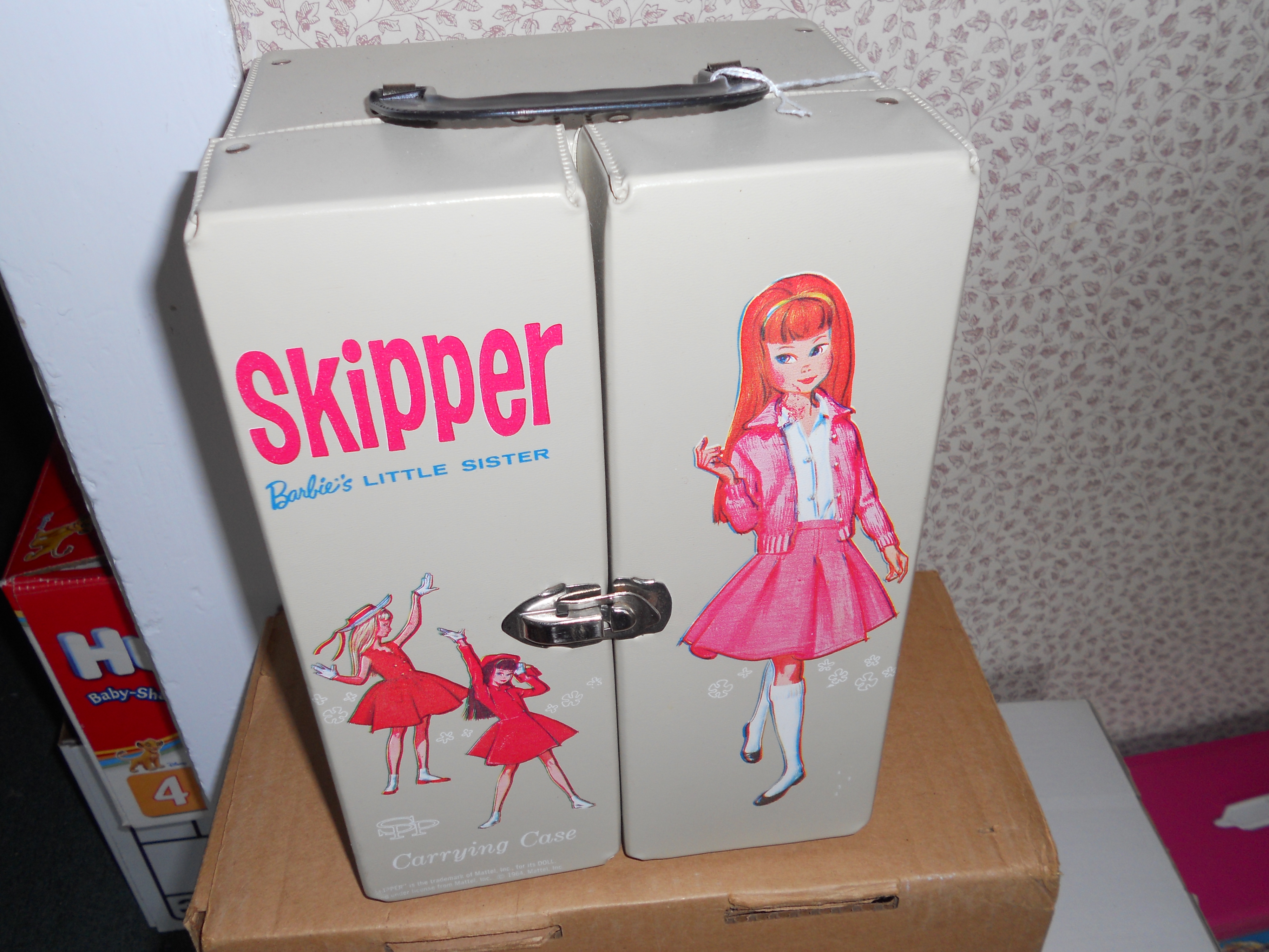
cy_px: 476
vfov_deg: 44.2
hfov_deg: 56.8
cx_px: 634
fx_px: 1173
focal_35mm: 32
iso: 80
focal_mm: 5.8
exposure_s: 1/25
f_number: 3.5
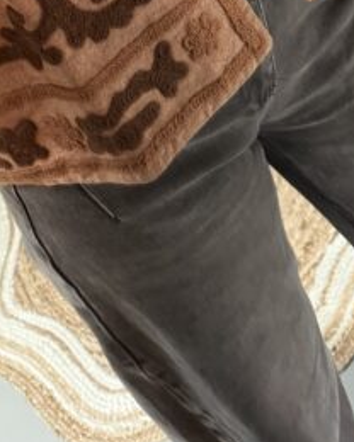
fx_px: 943
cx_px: 73
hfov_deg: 21.0
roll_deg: +23.7
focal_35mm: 72
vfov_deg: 22.0
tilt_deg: -43.4
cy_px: -216
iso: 1250
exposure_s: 1/30
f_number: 1.78
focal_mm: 6.76
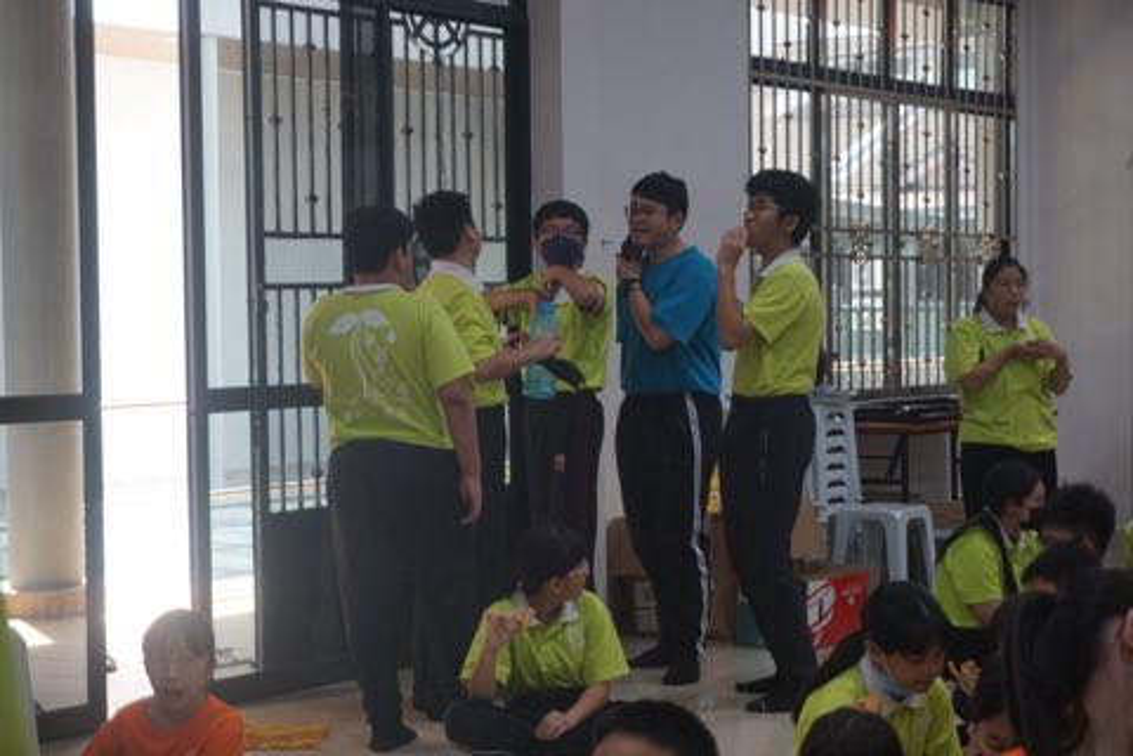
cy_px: 378
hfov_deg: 29.2
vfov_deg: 19.7
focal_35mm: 69
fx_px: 2171
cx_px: 566
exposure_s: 1/80
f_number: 5.6
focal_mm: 46
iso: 800
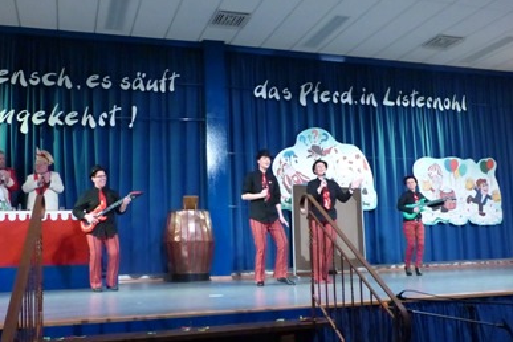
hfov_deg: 49.6
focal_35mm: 39
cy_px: 190
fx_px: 556
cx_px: 257
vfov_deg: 34.2
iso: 1600
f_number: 2.8
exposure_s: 1/125
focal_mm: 6.6
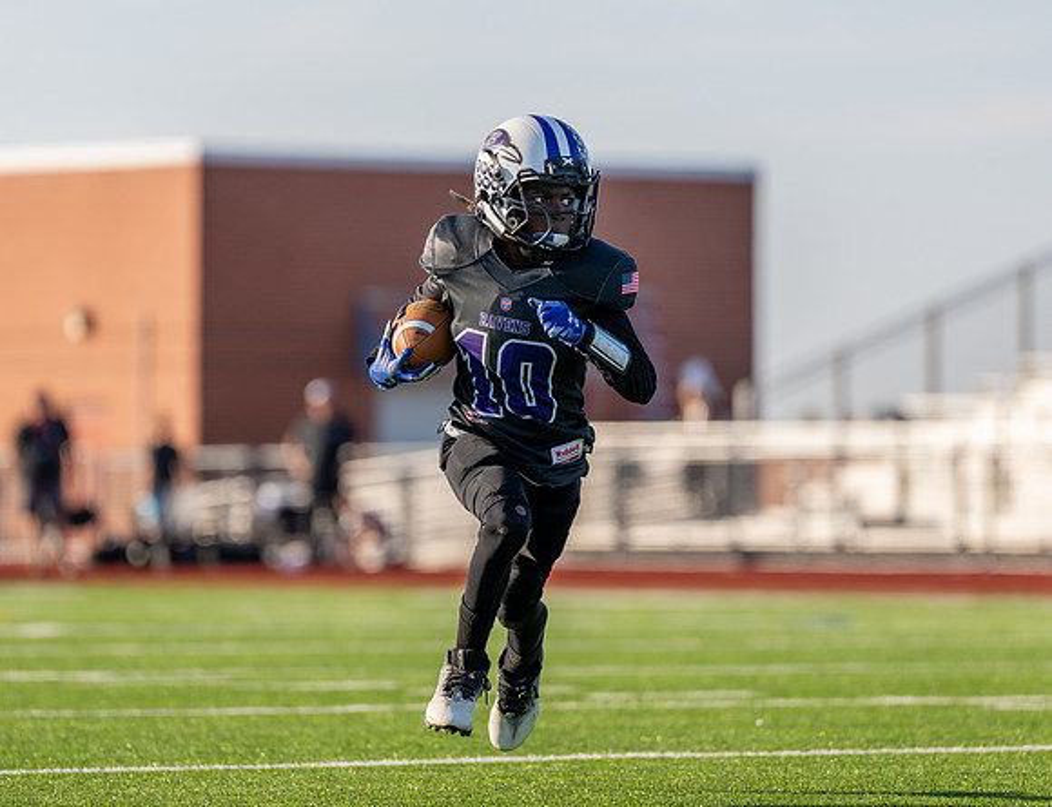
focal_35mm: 351
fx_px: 10768
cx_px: 501
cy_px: 415
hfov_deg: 5.6
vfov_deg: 4.3
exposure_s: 1/1250
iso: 100
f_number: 2.8
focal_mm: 200
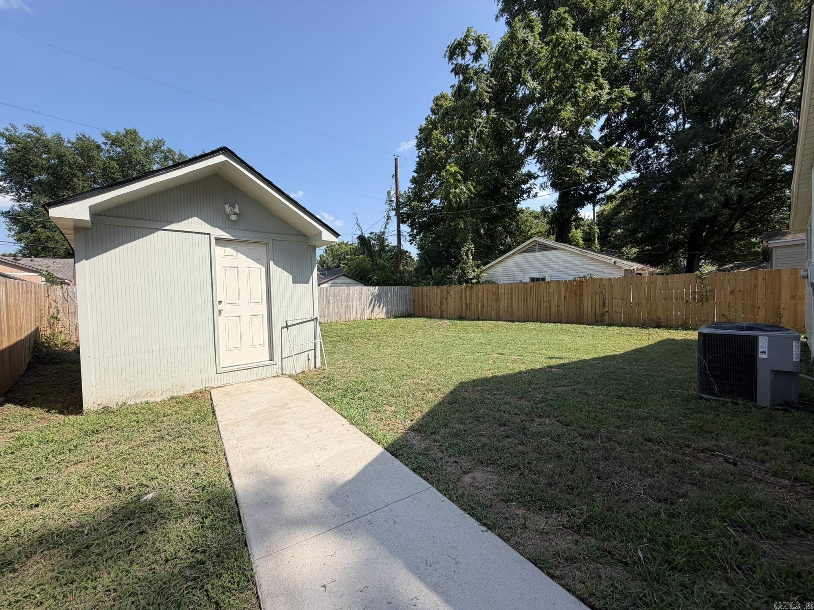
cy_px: 305
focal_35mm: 14
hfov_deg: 102.1
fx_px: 329
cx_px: 407
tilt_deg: -1.9
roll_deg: +1.9
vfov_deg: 85.7
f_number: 2.2
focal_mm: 2.22
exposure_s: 1/770
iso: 25
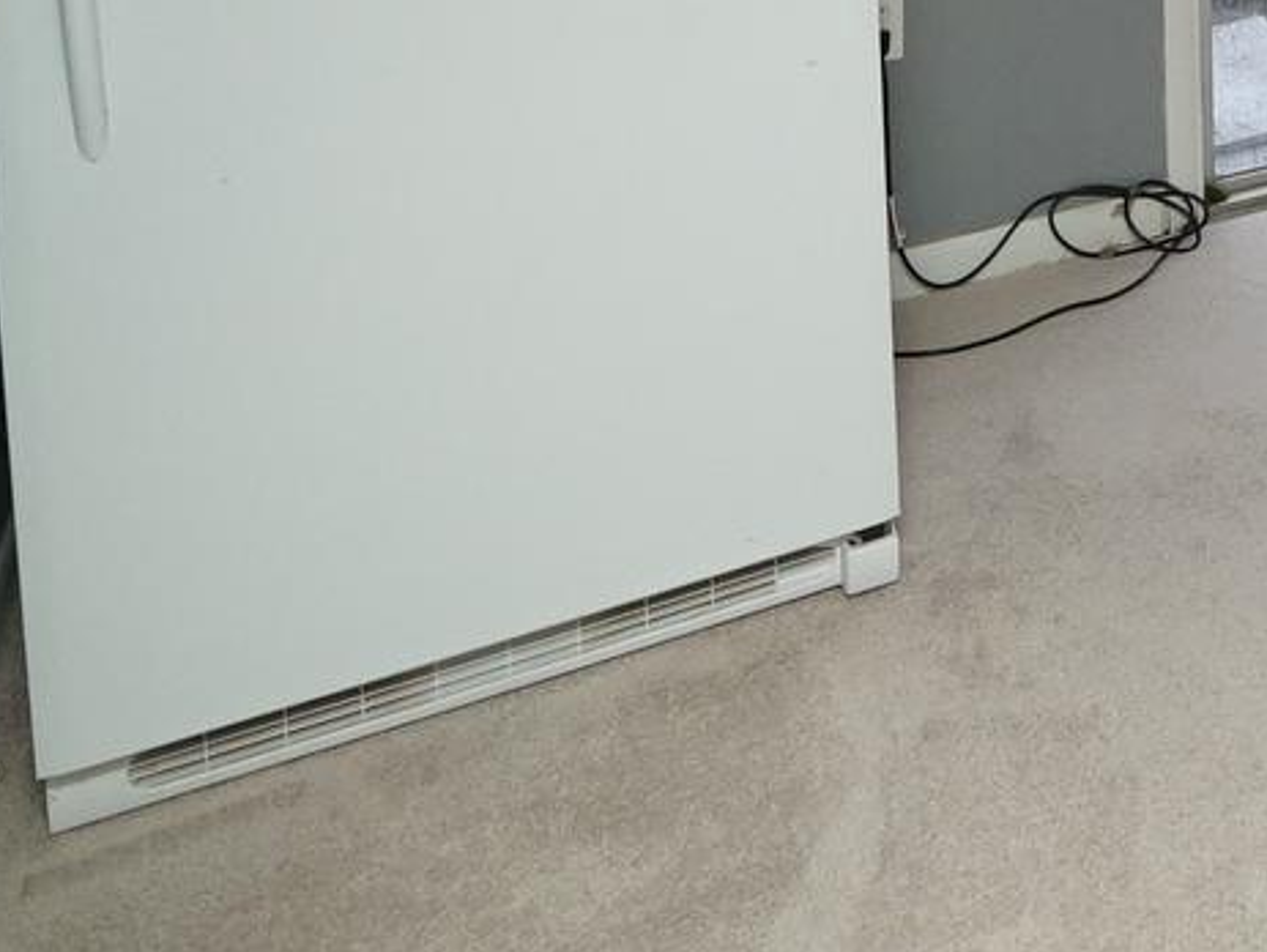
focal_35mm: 51
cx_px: 1628
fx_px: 1868
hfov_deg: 30.1
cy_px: -543
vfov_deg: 22.5
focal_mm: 12
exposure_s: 1/160
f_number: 4
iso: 3200
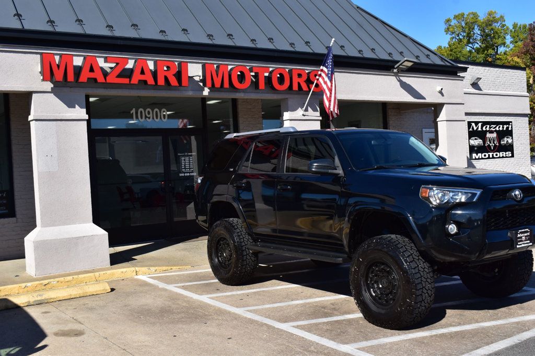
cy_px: 178
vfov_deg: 34.2
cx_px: 268
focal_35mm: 39
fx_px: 579
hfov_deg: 49.6
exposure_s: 1/500
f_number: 11
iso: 320
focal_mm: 26
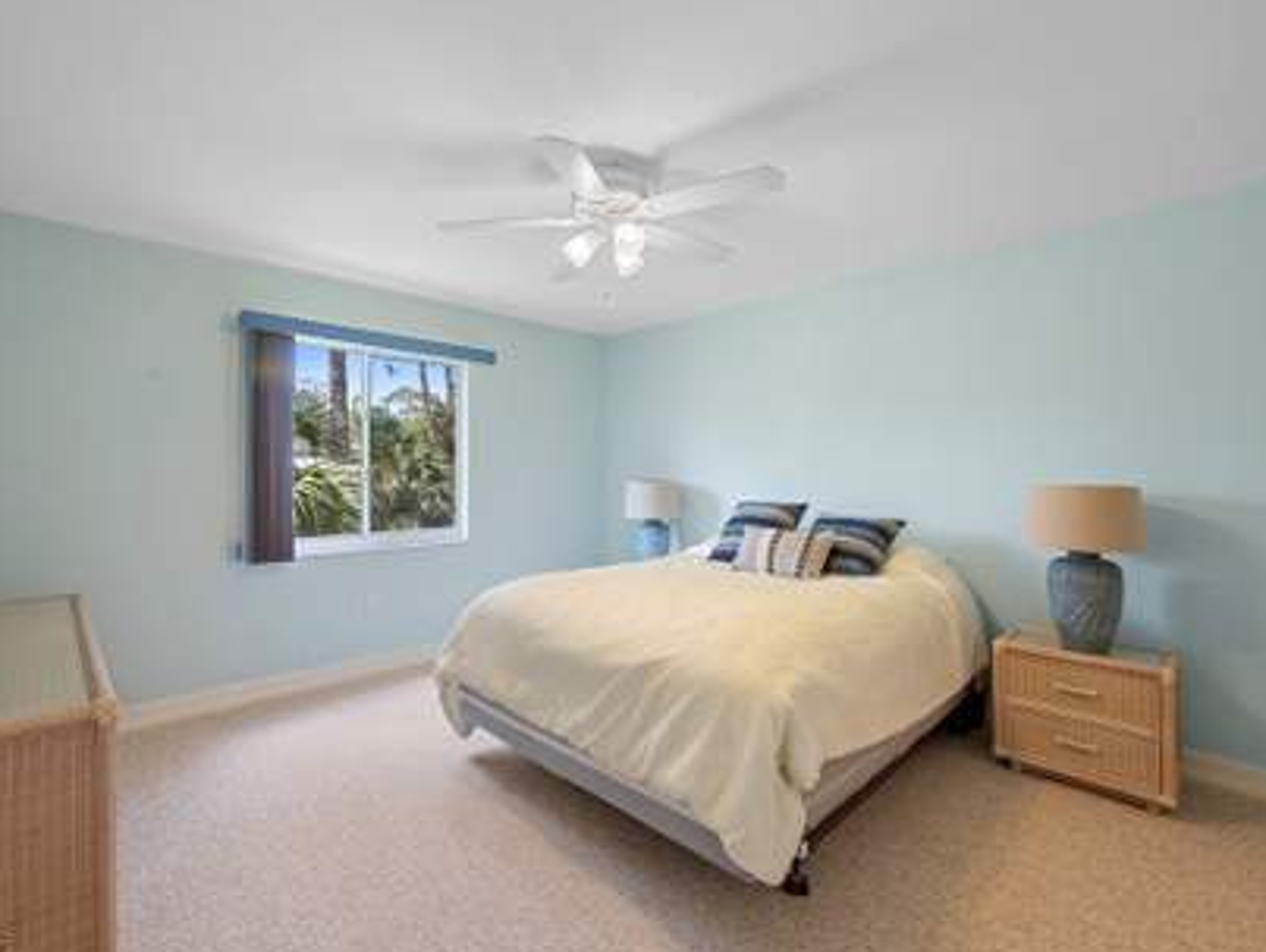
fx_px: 586
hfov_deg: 94.3
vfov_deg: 78.2
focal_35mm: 16
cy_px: 467
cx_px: 594
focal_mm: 14
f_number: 8
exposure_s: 1/10
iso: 1000
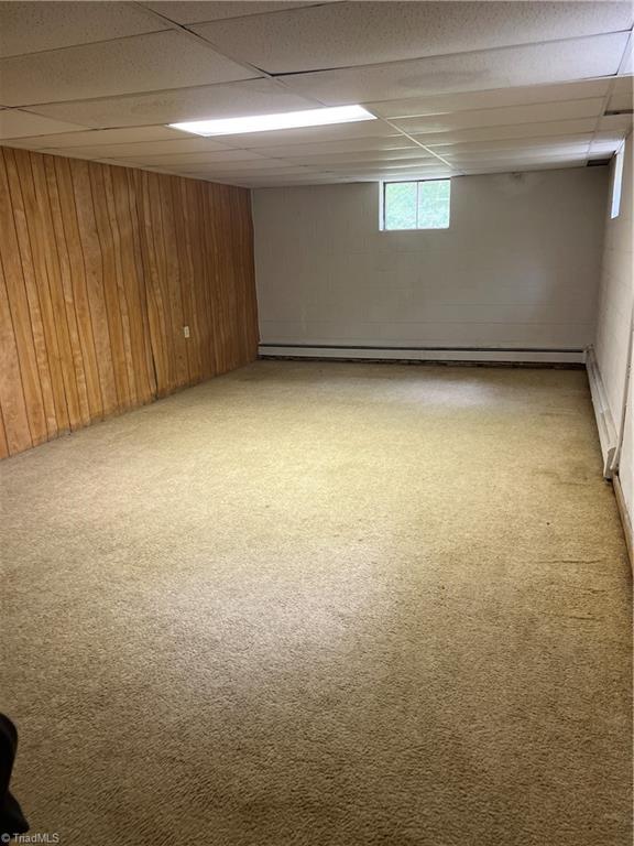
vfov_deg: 67.3
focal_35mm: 26
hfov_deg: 53.1
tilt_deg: -14.8
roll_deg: +1.9
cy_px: 423
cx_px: 317
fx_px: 635
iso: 160
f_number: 1.5
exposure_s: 1/60
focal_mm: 5.7
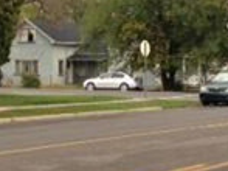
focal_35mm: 144
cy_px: 62
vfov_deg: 10.3
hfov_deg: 13.7
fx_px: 948
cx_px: 85
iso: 50
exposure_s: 1/125
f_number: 2.4
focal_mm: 4.12
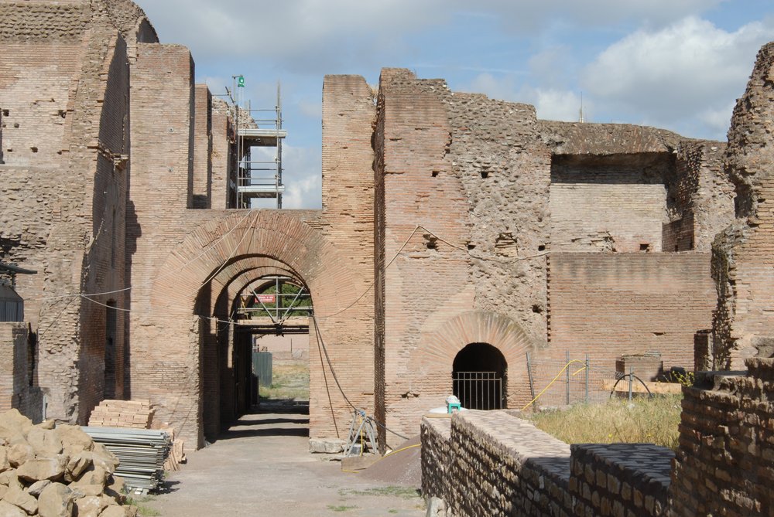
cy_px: 258
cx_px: 387
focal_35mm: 52
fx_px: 1130
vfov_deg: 25.8
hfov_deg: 37.8
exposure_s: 1/160
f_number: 18
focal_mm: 35
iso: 250
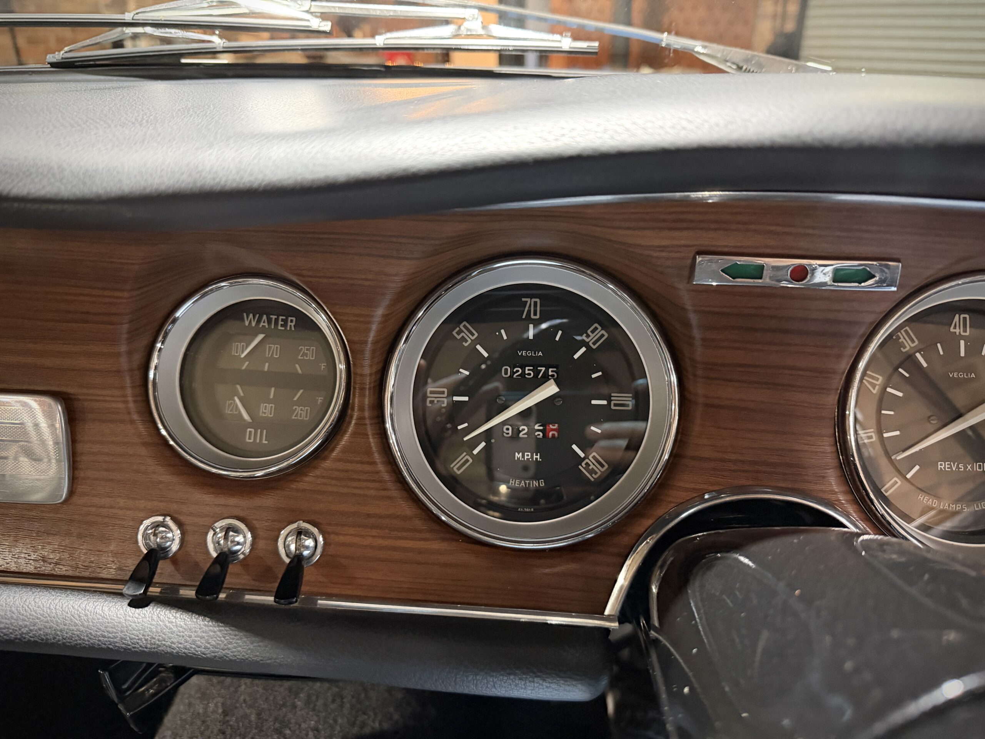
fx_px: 683
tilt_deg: -24.7
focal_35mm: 24
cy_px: 370
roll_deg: -0.8
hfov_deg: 71.6
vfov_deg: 56.8
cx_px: 492
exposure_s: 1/25
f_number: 1.78
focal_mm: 6.76
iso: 800
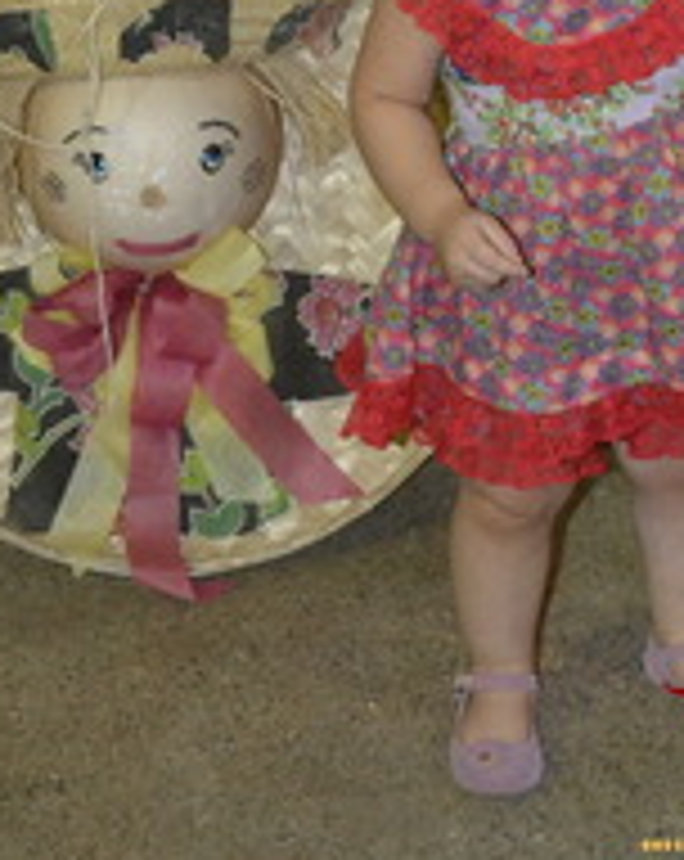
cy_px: -137
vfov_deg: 15.9
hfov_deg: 13.1
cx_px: 549
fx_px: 2970
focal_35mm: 117
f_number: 4.2
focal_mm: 32
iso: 3200
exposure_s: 1/60
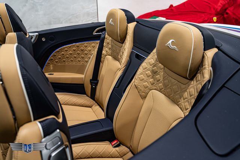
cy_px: 80
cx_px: 120
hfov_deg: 65.5
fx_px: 187
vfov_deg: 46.4
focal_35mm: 28
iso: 1600
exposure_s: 1/50
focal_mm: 28
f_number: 4.5
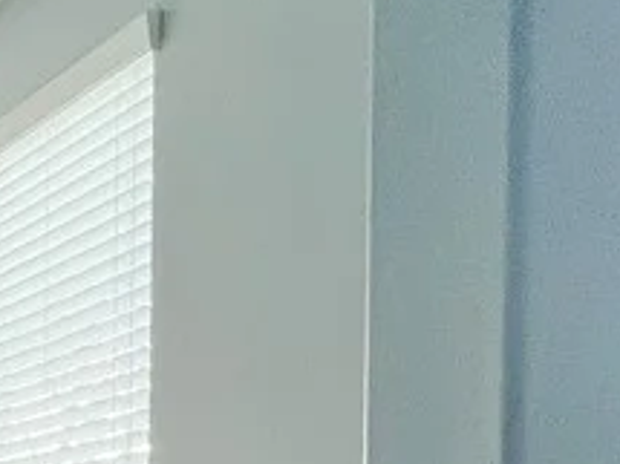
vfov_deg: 21.2
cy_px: 623
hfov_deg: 17.7
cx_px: -701
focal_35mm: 62
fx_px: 1110
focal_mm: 1.57
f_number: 1.8
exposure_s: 1/100
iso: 160
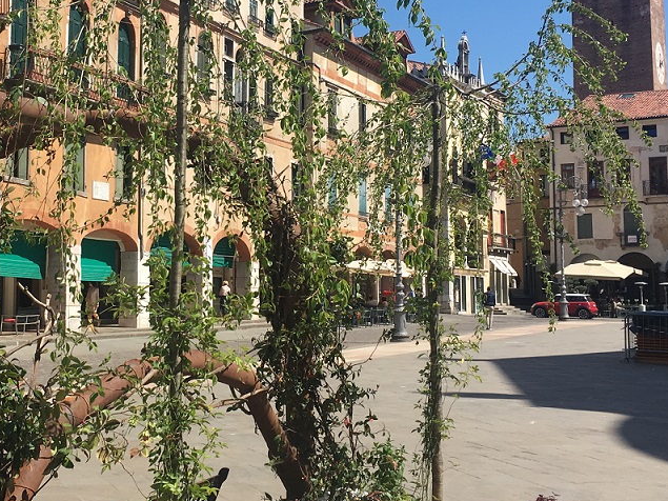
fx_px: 1138
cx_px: 217
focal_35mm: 59
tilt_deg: +6.9
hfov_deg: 32.4
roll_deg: -0.5
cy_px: 167
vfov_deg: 24.7
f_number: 2.2
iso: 25
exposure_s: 1/1479
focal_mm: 4.15
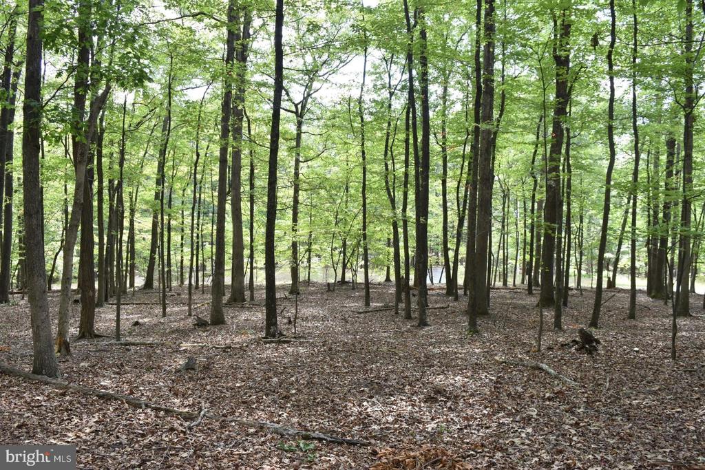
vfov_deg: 47.9
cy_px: 235
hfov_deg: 67.4
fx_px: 529
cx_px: 352
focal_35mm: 27
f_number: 6.3
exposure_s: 1/160
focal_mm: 18
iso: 560
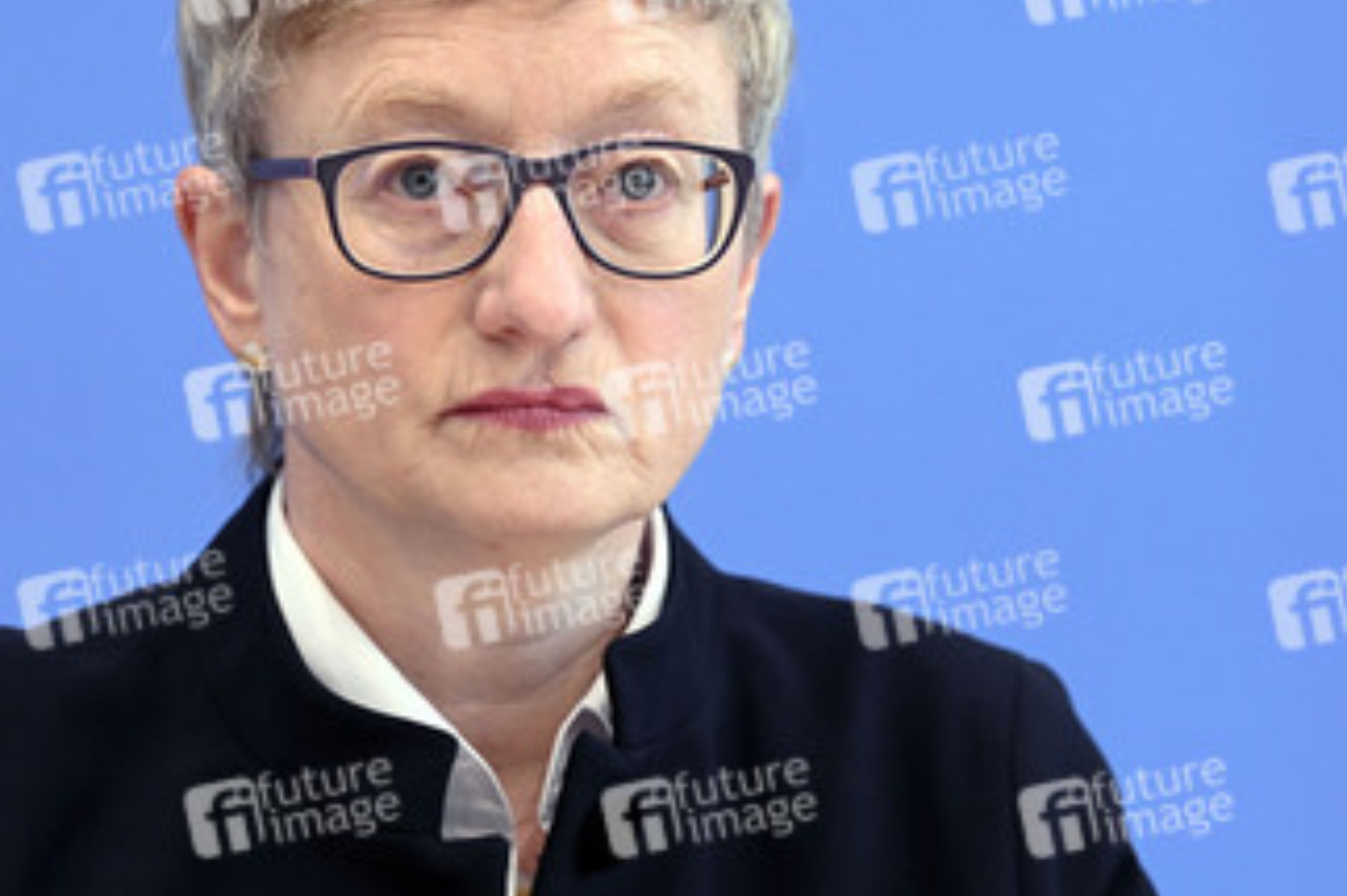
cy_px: 288
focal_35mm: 244
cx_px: 598
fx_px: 9125
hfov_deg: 8.4
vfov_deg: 5.6
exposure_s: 1/640
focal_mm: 175
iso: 4000
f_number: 5
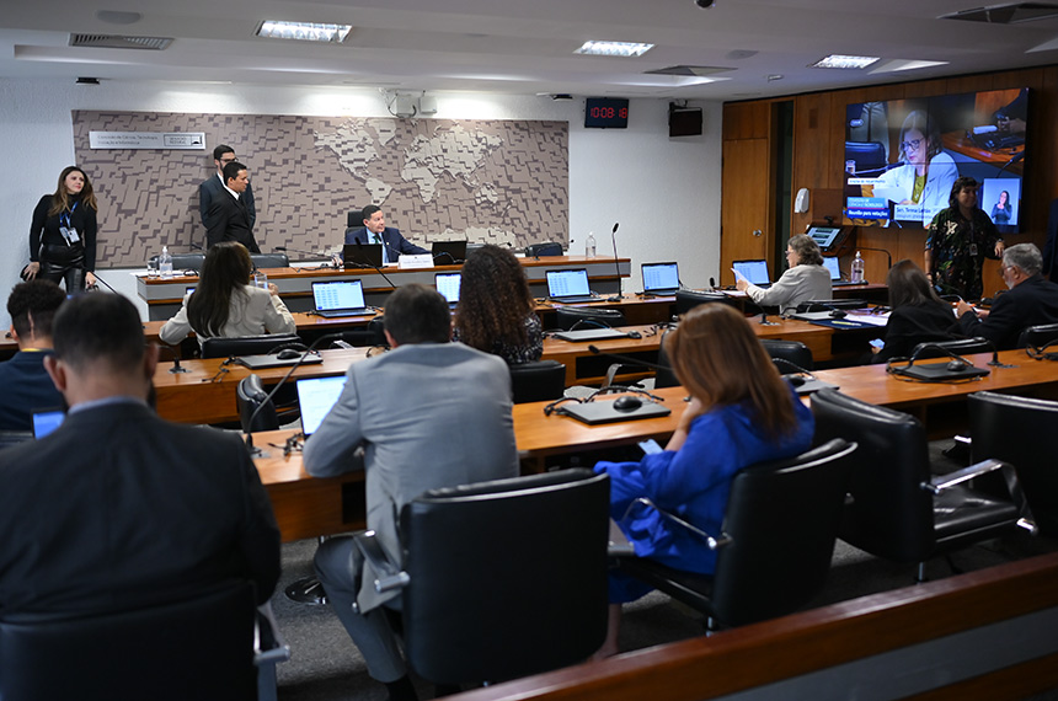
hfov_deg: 54.5
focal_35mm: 35
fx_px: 1027
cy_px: 350
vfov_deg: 37.7
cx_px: 529
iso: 1250
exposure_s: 1/320
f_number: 2.2
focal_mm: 35
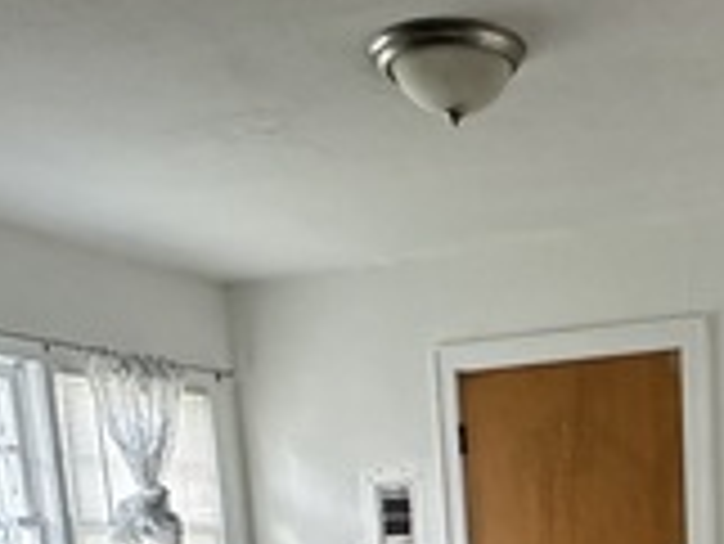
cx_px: 618
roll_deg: +2.1
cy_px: 791
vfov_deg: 21.6
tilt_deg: -10.8
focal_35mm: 58
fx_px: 1214
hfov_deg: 32.0
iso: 320
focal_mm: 2.22
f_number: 2.2
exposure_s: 1/99
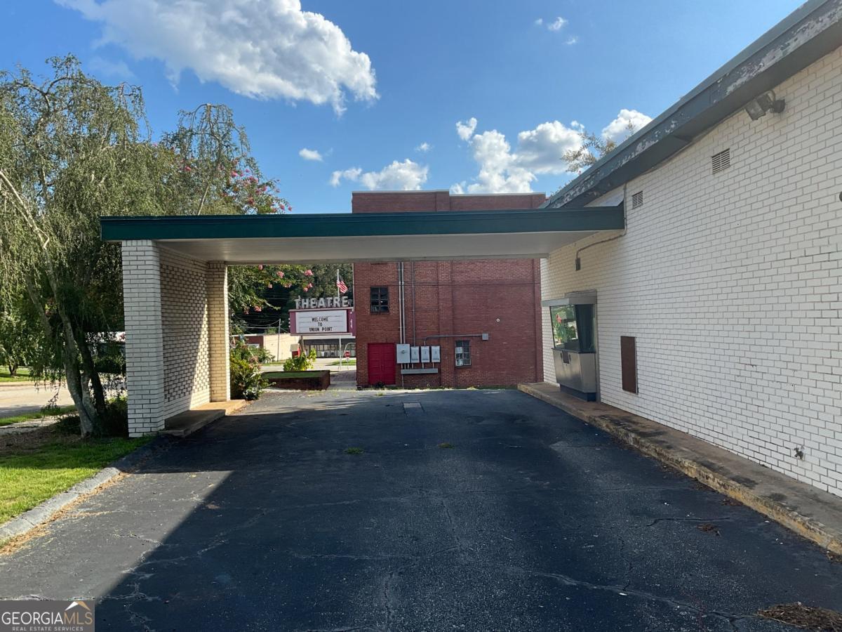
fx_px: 705
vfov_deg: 48.2
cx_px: 421
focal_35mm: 29
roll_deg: +1.1
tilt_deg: -0.6
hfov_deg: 61.7
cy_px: 316
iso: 25
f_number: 1.8
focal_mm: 3
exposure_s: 1/1534
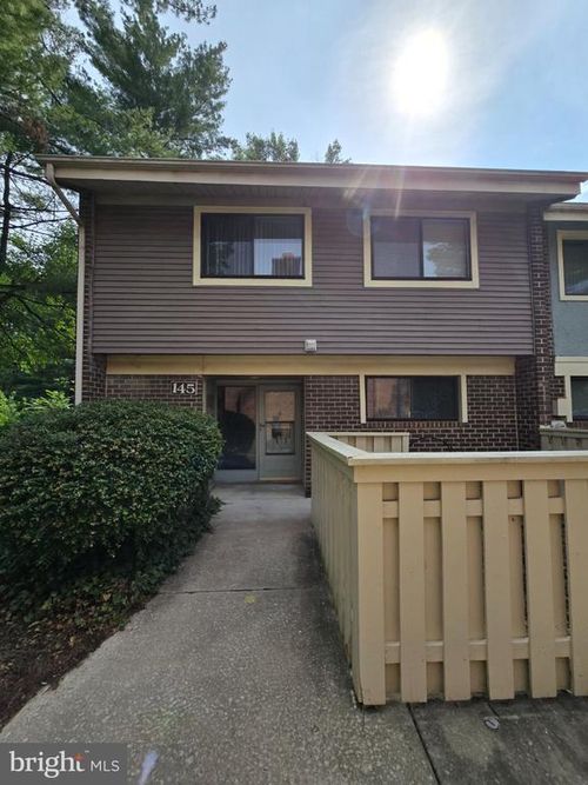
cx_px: 294
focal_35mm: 13
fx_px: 295
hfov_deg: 89.9
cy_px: 392
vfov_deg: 106.2
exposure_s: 1/2544
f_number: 2.2
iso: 50
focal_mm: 2.2
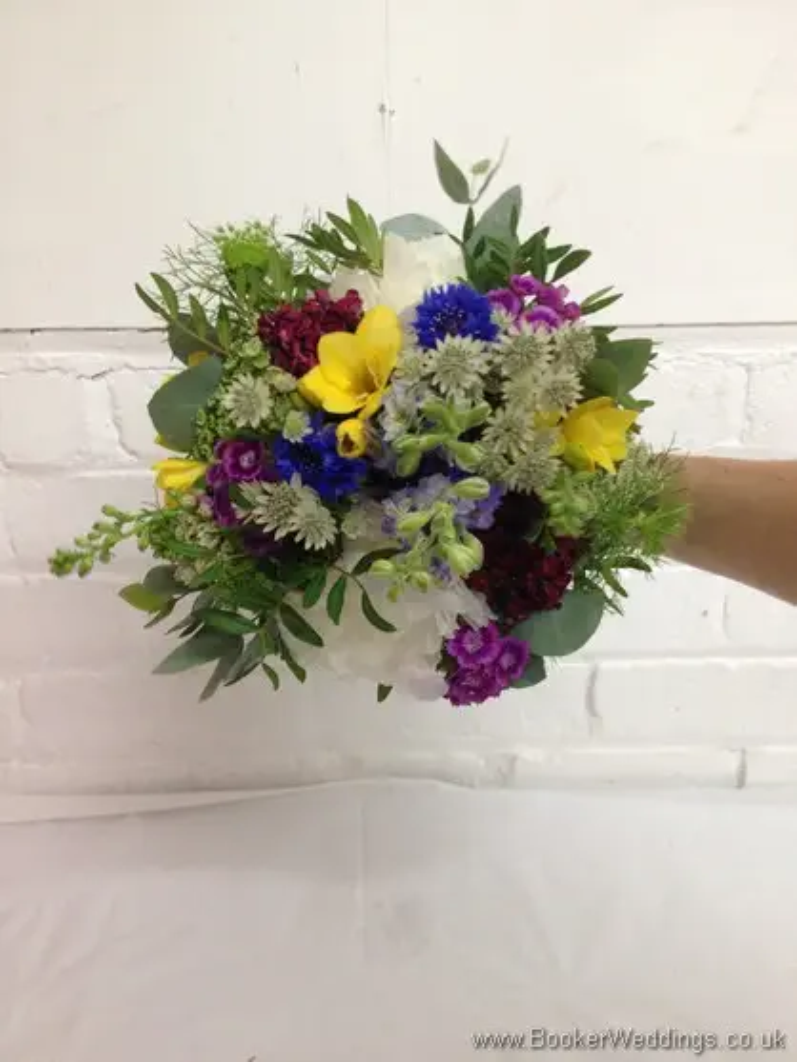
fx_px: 1074
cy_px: 531
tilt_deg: -20.9
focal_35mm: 35
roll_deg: +0.3
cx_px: 398
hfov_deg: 40.7
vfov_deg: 52.6
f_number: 2.4
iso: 80
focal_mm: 4.28
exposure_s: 1/20
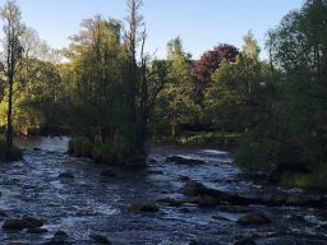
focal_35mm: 68
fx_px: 642
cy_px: 167
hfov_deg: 28.2
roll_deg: -0.8
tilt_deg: -4.0
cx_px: 88
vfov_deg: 21.5
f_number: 2.2
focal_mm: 4.15
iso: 25
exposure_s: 1/432
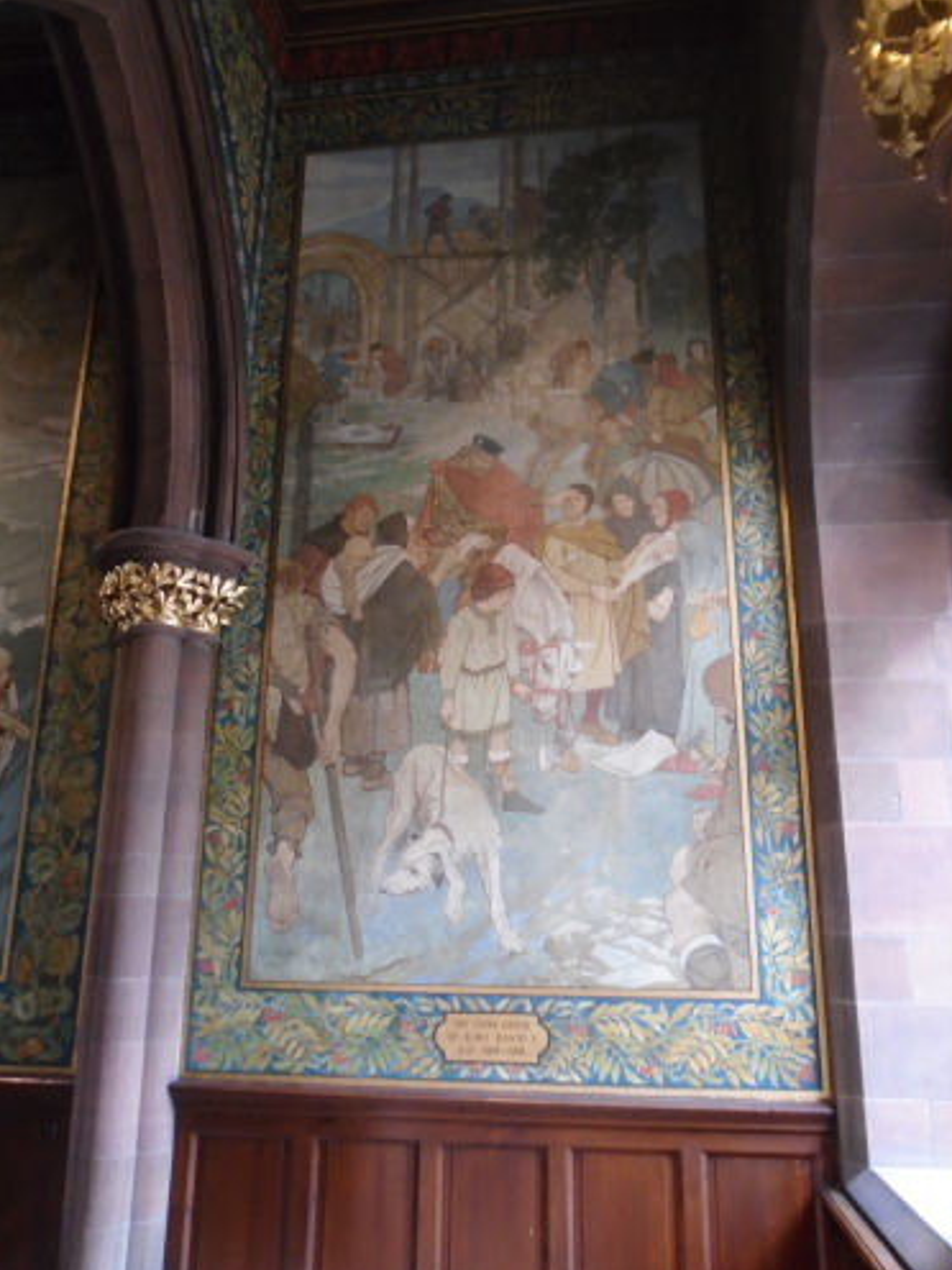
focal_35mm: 27
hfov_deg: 51.3
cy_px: 652
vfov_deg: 65.3
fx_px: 990
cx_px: 491
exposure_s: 1/13
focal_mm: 4.6
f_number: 3.2
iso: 400
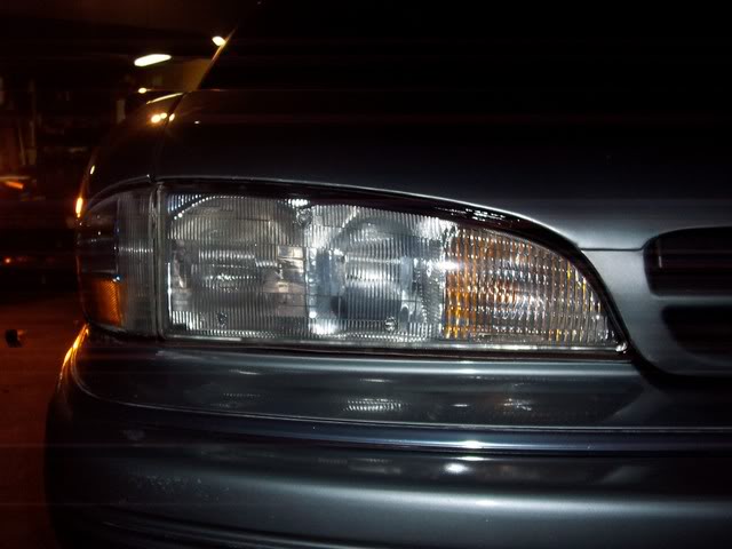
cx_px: 366
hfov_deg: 50.1
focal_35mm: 37
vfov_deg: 38.7
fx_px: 782
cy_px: 274
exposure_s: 1/60
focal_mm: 5.6
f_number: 2.8
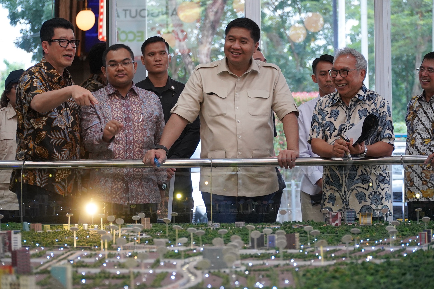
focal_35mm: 111
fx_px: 1338
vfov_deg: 12.3
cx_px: 217
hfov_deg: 18.4
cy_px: 144
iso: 2500
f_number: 4
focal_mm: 74
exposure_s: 1/160
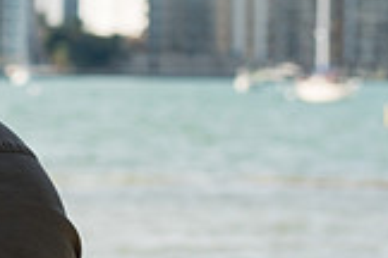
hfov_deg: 4.7
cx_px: -277
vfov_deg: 3.1
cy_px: 214
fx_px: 4710
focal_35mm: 437
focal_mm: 80
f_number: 7.1
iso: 200
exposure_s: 1/800
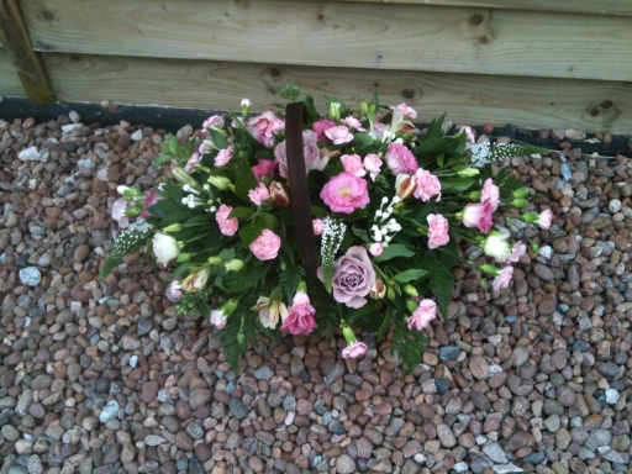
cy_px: 237
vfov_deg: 40.7
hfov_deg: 52.6
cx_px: 316
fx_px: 639
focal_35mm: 35
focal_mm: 3.85
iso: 100
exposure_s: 1/60
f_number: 2.8
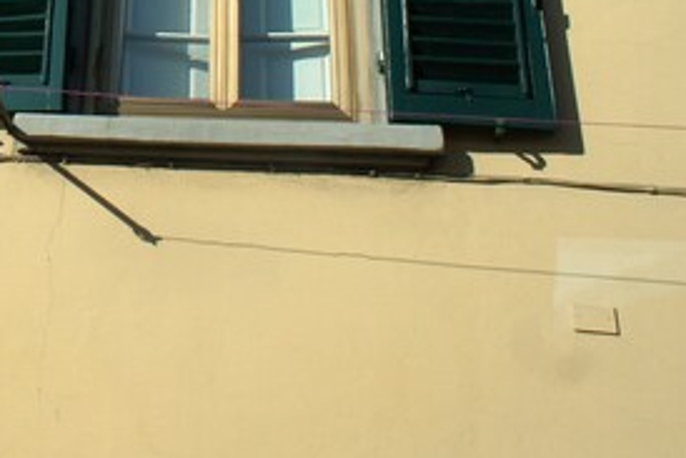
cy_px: -148
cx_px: -148
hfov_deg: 25.7
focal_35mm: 70
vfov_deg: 18.1
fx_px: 1335
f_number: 8
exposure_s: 1/800
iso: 200
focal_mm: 16
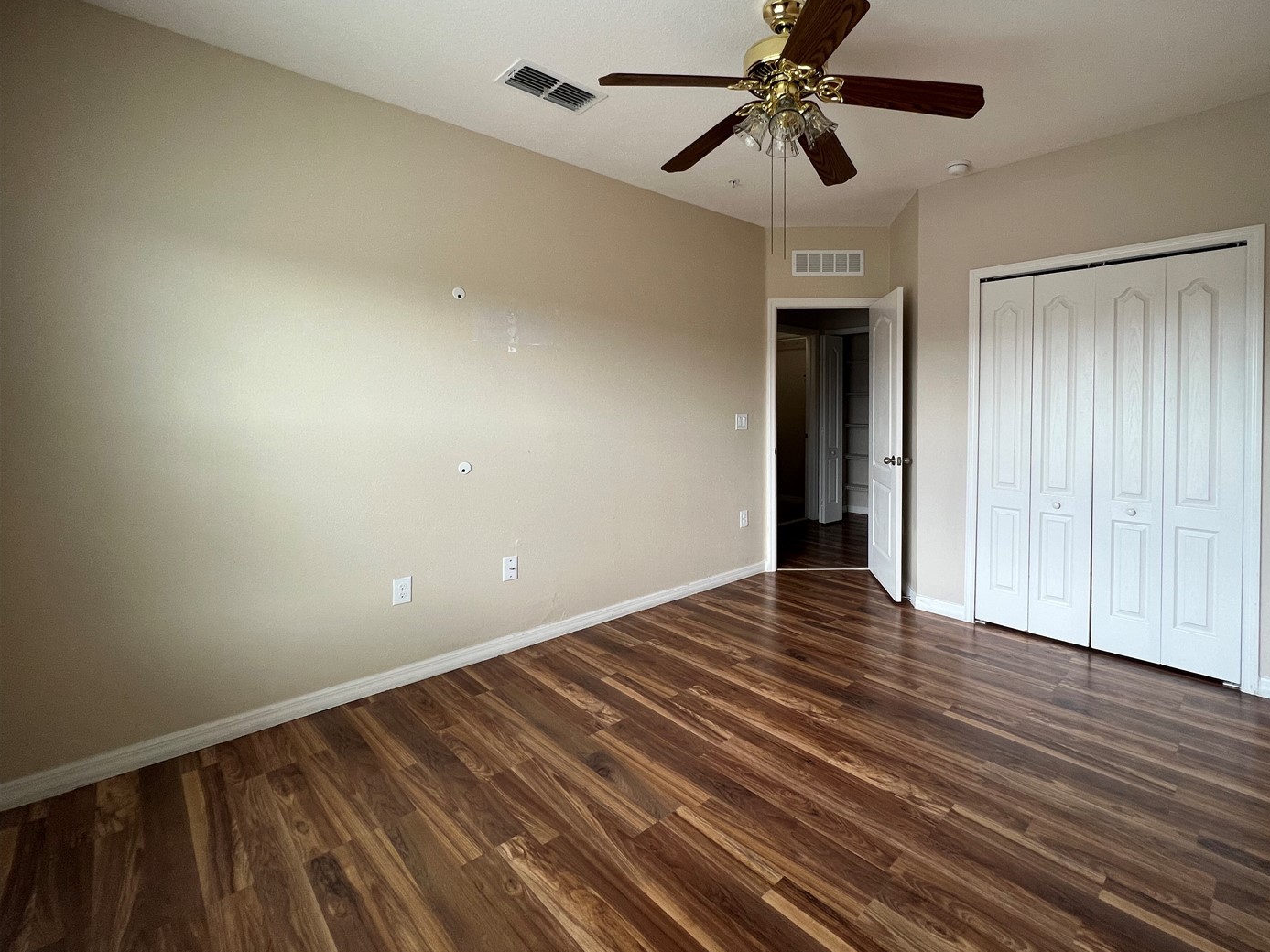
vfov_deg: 81.4
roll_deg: +0.2
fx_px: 550
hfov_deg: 97.4
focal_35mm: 15
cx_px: 732
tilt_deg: -1.5
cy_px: 416
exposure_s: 1/99
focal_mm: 1.57
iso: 64
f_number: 1.8
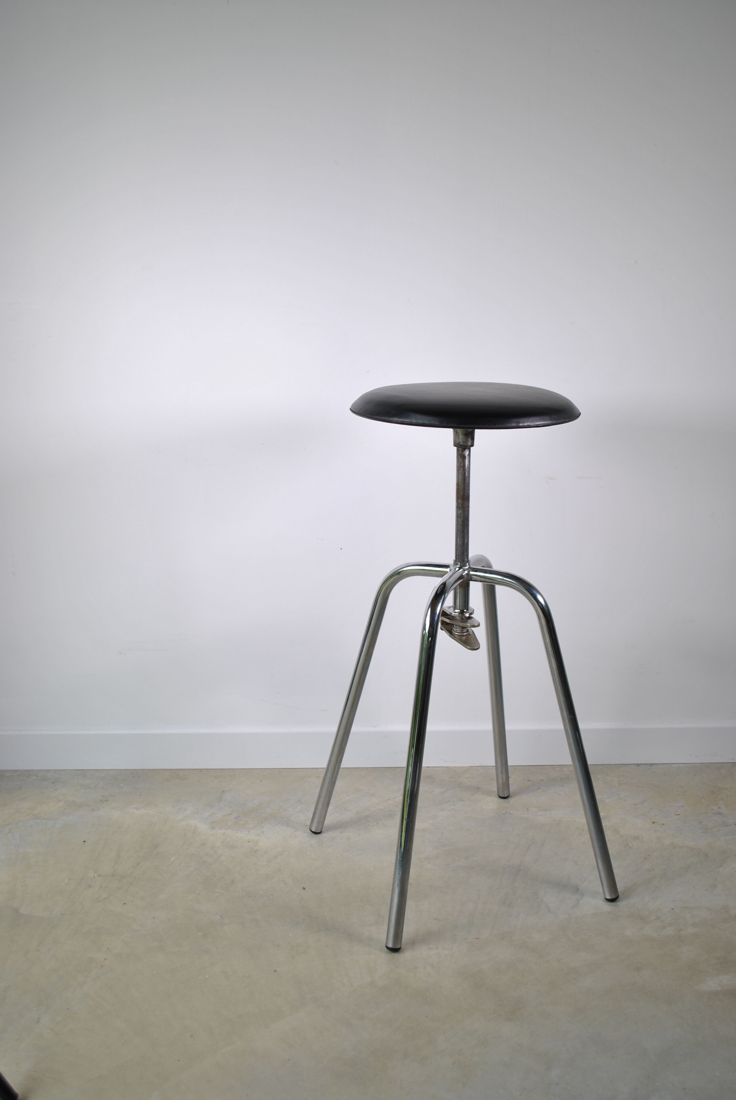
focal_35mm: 36
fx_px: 1101
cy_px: 550
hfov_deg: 37.0
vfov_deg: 53.1
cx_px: 368
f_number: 5.6
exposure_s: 1/50
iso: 100
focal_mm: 24
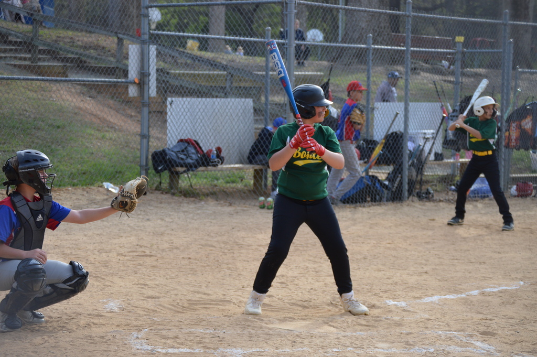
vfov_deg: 12.2
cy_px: 178
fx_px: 1677
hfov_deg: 18.2
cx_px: 268
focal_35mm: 112
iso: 400
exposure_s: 1/1000
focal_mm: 75
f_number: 4.5
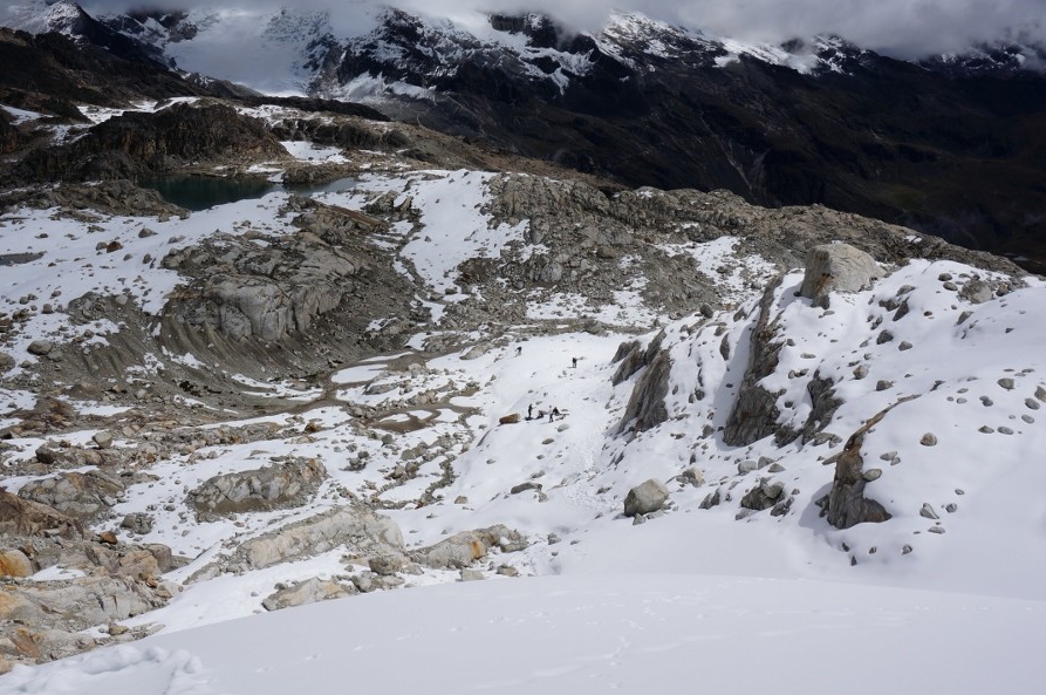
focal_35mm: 40
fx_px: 1148
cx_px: 483
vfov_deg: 33.6
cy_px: 309
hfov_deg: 48.9
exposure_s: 1/400
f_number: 13
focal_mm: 23
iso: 100
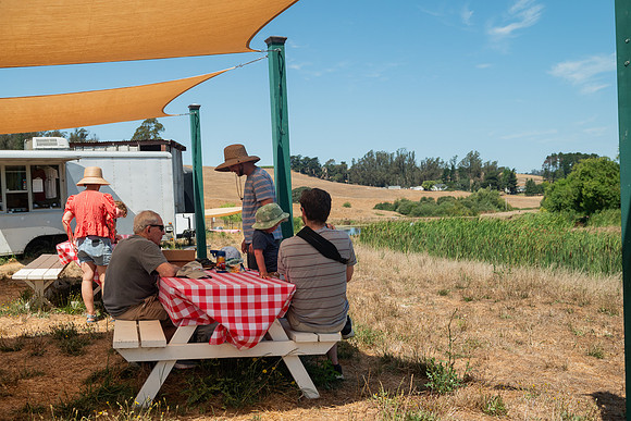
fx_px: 614
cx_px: 316
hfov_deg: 54.4
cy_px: 210
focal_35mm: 35
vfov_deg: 37.9
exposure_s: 1/3200
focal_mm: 35
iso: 500
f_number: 4.5
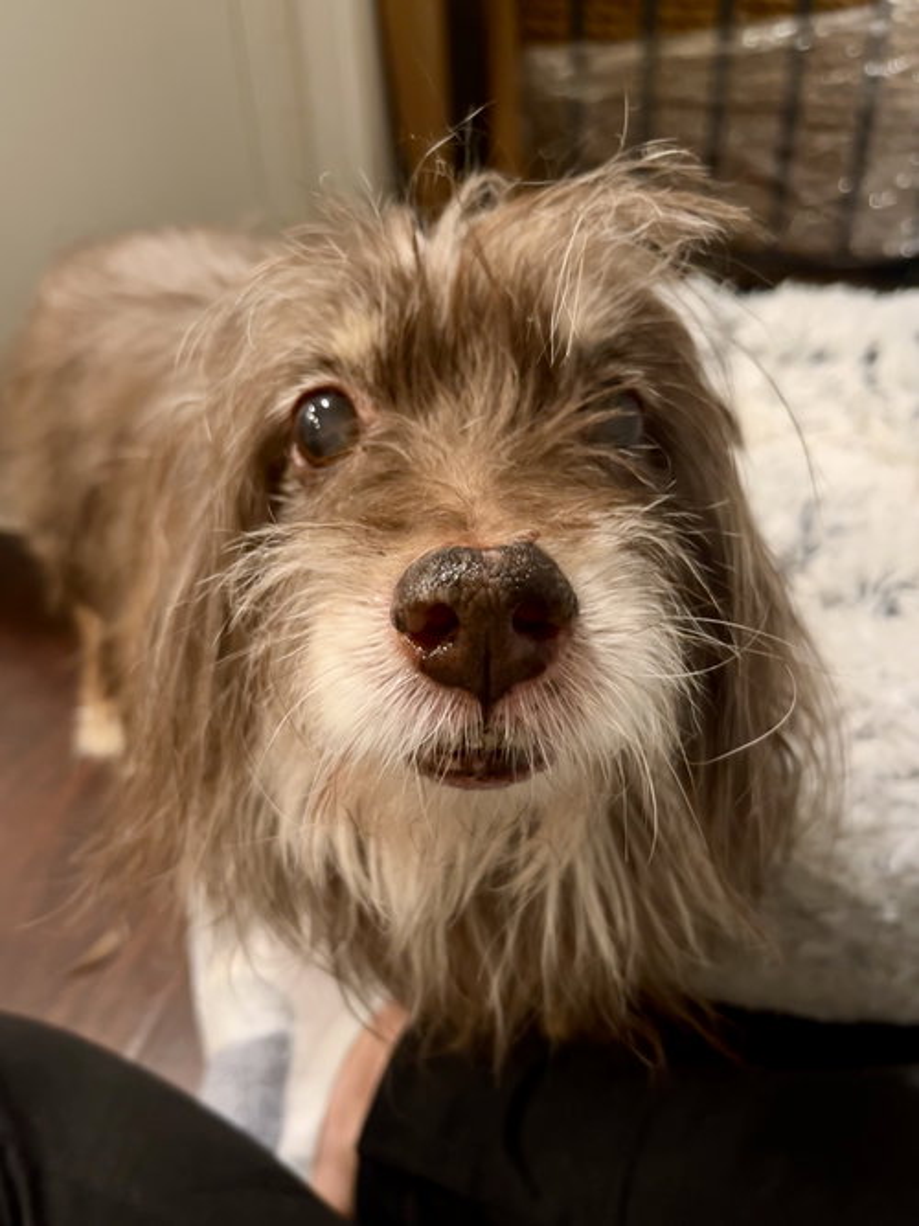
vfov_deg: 67.3
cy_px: 613
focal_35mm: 26
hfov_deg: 53.0
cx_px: 460
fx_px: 921
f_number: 1.6
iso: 400
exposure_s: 1/40
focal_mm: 5.1
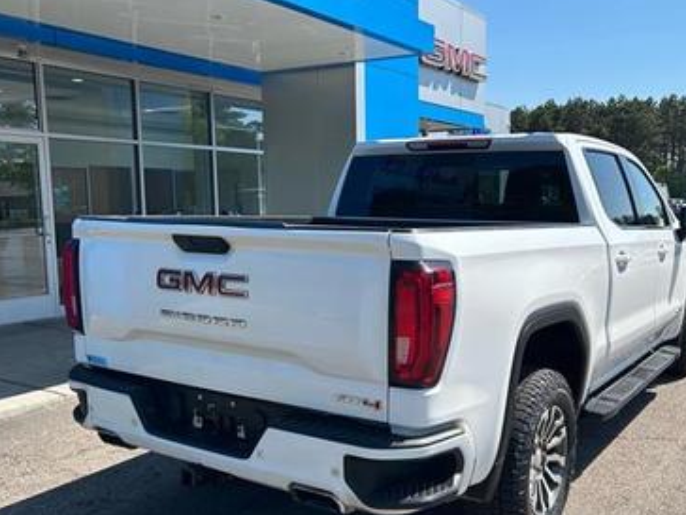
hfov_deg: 51.2
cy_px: 291
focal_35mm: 36
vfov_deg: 39.6
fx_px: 713
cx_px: 396
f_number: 1.5
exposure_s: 1/3165
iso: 50
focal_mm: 5.7
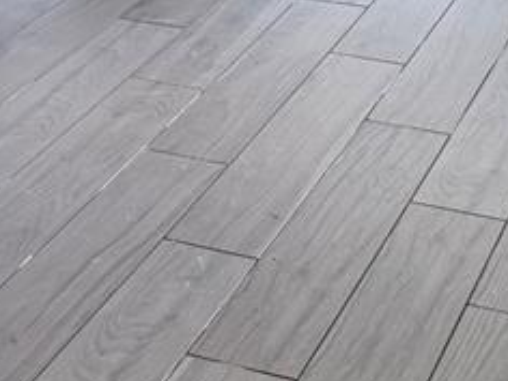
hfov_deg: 18.9
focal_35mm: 104
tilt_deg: -5.4
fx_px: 1526
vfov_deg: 12.4
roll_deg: +1.1
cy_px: -398
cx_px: 224
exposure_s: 1/263
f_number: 1.78
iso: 64
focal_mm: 6.76
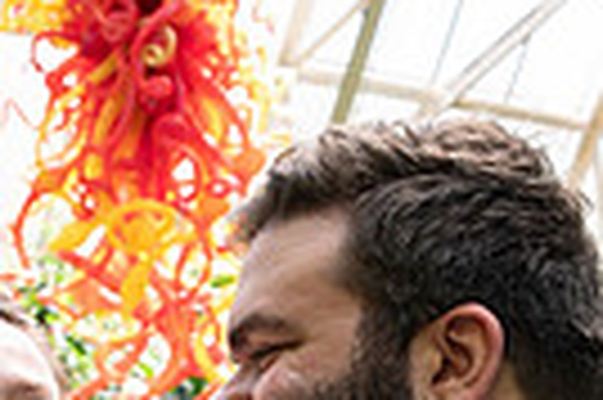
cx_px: 180
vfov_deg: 12.6
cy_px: 557
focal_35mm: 104
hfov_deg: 19.6
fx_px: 1740
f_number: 3.5
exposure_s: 1/200
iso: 250
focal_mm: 24
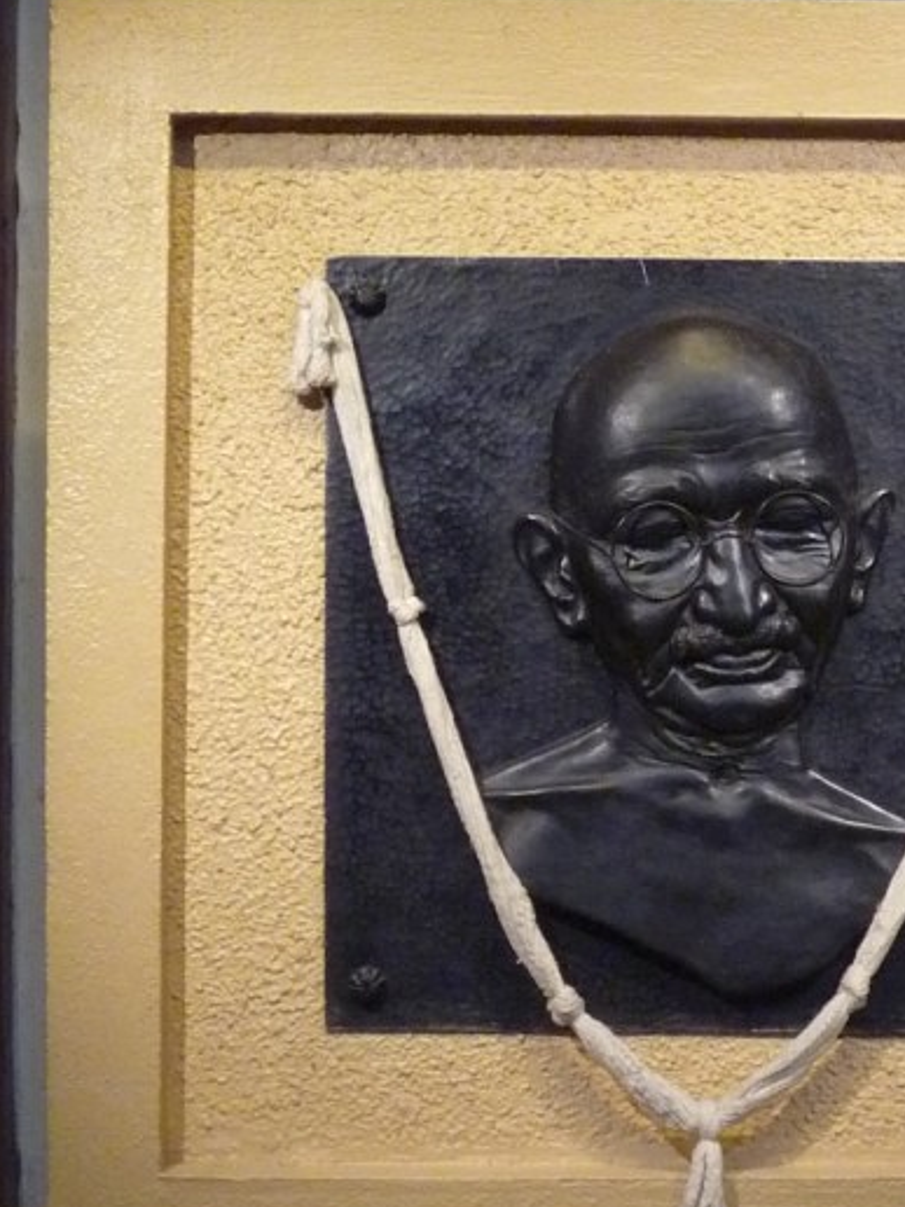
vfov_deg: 17.3
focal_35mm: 114
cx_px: 746
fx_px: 3974
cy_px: 662
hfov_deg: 12.9
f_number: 4.1
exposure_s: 1/20
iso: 400
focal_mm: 7.3
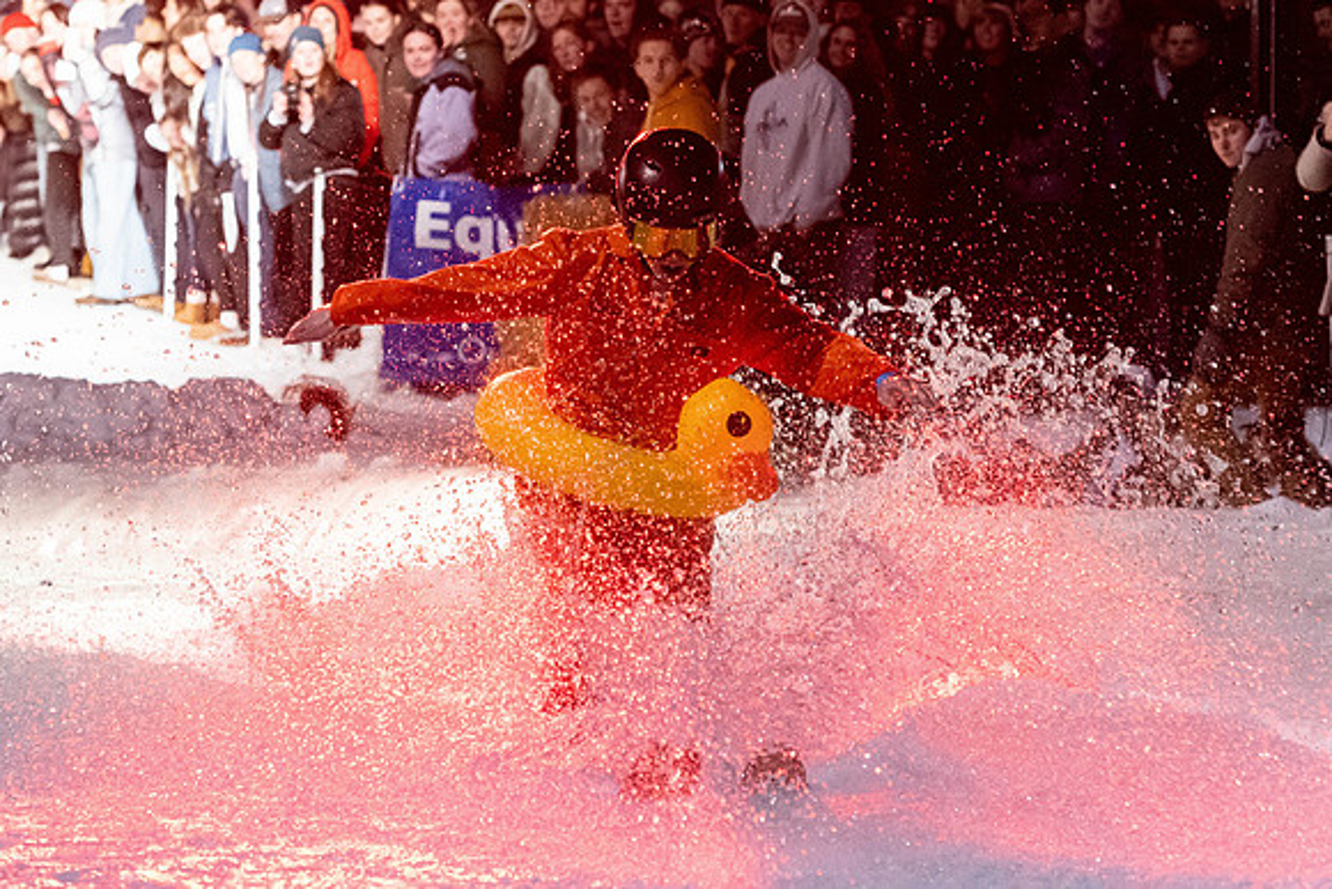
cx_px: 645
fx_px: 6141
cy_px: 381
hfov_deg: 12.4
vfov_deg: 8.3
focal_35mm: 166
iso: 6400
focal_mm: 100
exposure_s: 1/800
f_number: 4
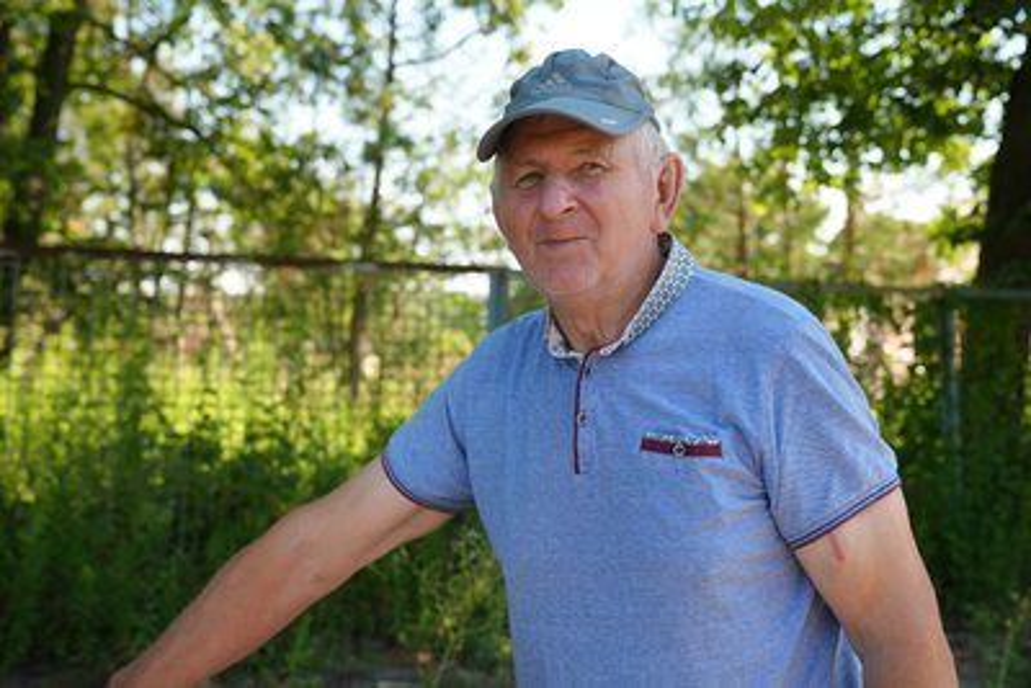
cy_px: 344
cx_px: 516
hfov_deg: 45.4
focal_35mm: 43
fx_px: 1232
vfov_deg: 31.2
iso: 250
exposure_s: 1/160
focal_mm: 43
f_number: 4
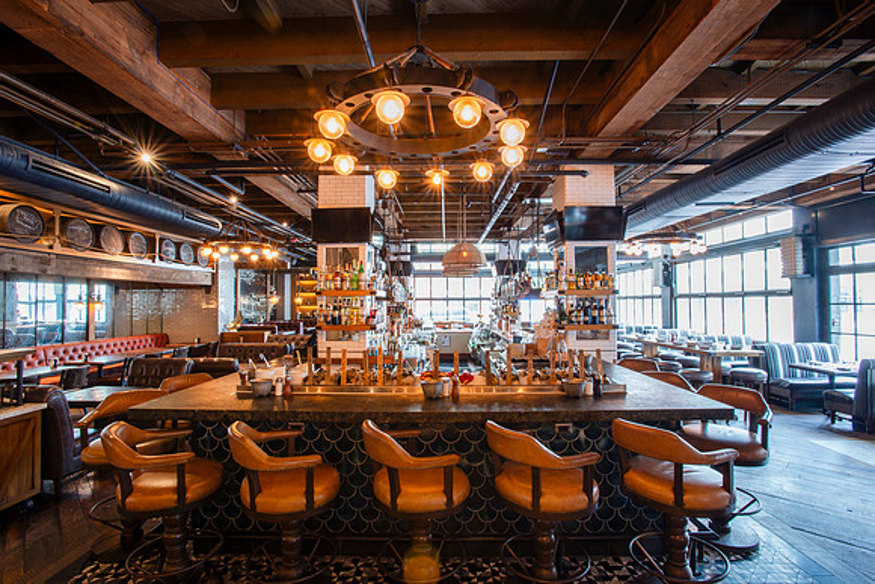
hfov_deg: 93.3
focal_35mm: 17
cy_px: 292
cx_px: 438
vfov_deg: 70.5
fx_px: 413
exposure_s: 5
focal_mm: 17
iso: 200
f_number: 22
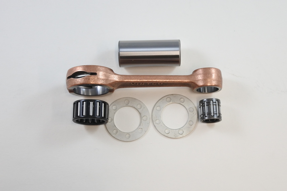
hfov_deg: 40.3
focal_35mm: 49
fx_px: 391
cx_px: 144
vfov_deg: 27.5
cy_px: 96
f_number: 4.5
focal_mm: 18.4
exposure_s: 1/125
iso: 450
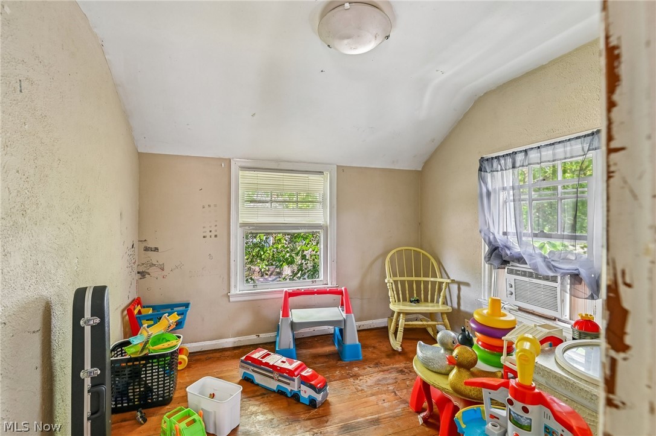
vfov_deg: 73.7
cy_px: 218
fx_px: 291
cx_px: 328
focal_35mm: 16
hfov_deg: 96.8
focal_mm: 16
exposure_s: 1/160
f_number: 6.3
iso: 1000
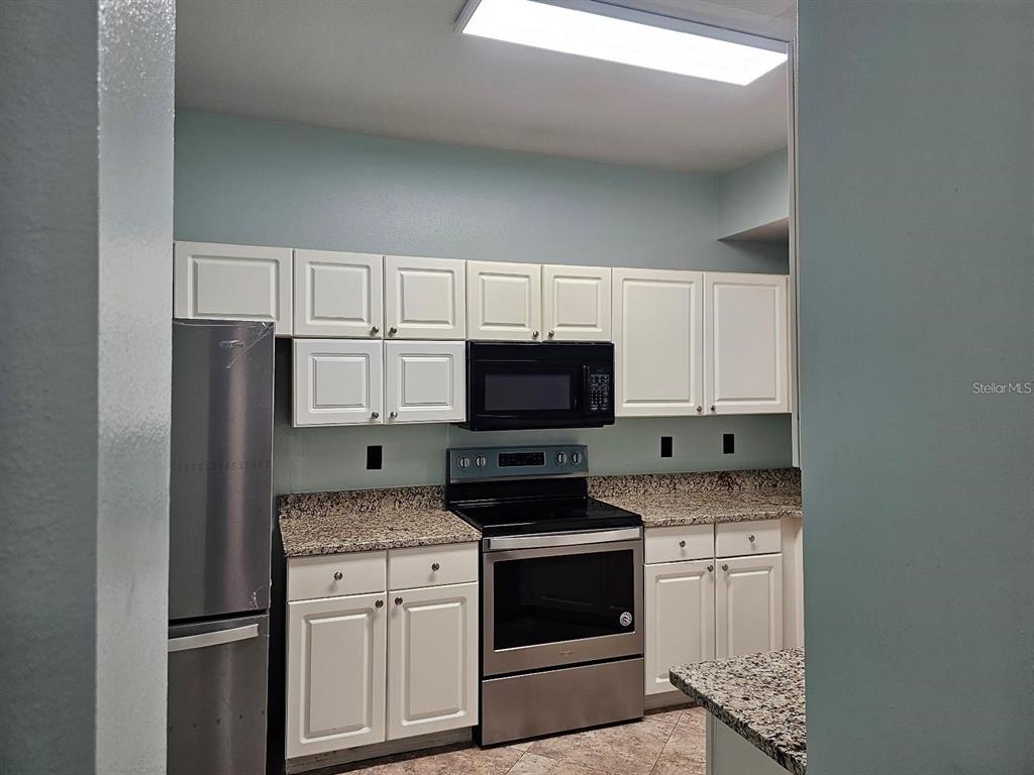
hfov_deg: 73.9
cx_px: 517
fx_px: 687
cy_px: 388
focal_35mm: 23
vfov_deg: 58.9
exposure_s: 1/120
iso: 200
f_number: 1.7
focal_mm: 6.3
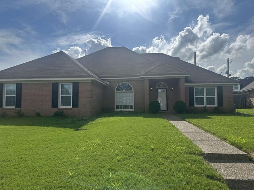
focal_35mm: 24
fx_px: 176
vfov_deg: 56.8
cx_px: 127
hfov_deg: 71.6
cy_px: 95
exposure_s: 1/9709
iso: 80
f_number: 1.78
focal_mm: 6.86
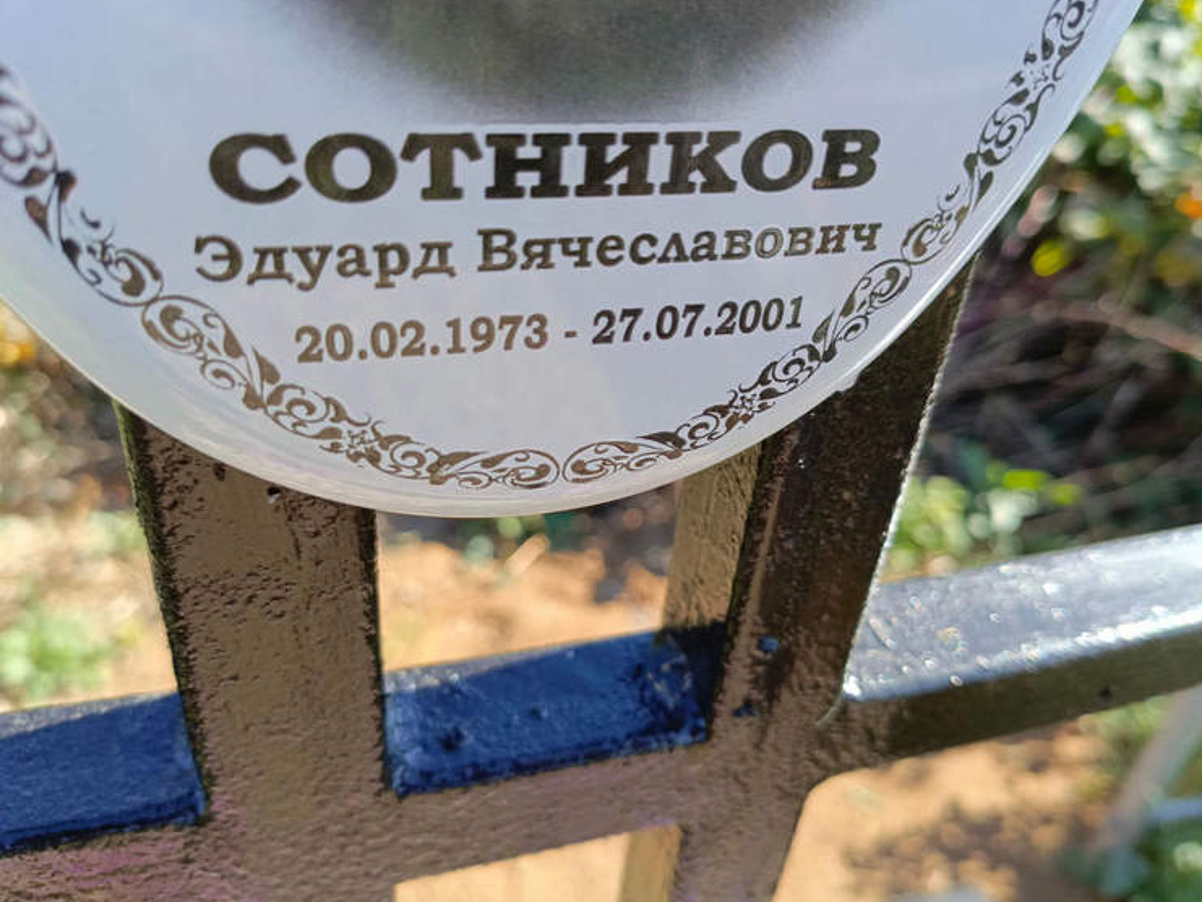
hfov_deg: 65.3
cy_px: 449
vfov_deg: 51.4
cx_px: 636
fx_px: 938
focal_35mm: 27
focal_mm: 4.76
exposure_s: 1/229
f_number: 1.69
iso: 108
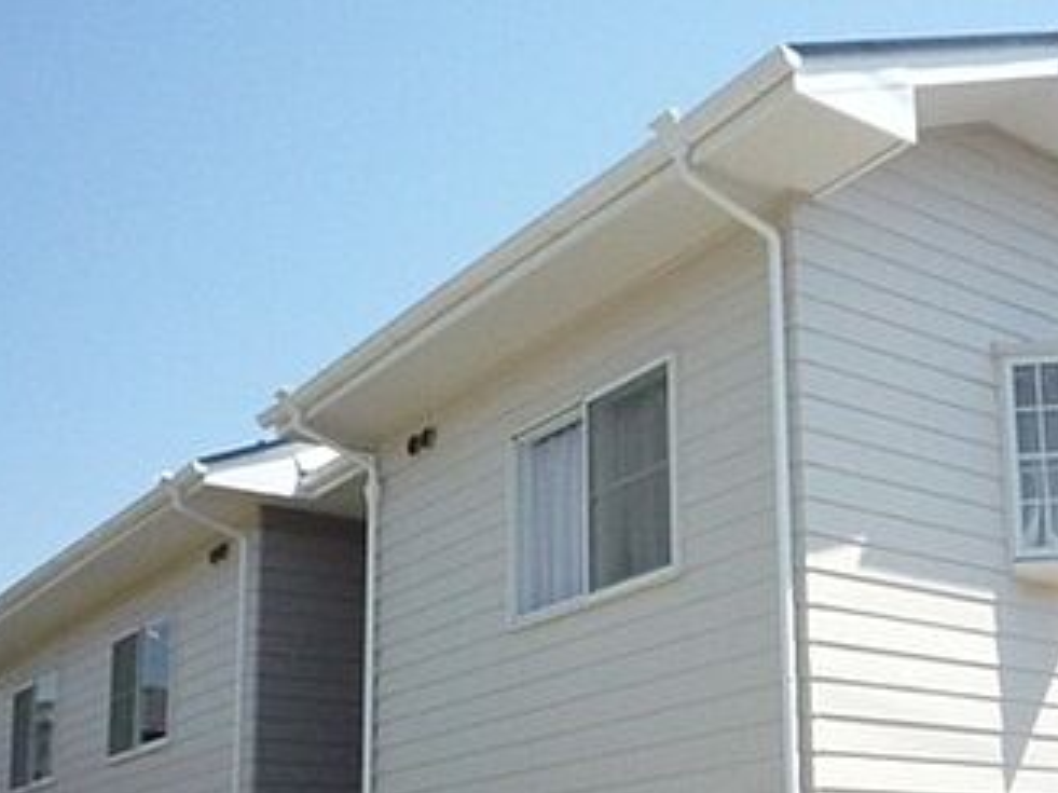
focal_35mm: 49
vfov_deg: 28.8
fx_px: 1497
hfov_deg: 38.2
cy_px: 667
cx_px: 757
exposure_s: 1/1000
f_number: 8
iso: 800
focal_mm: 4.4
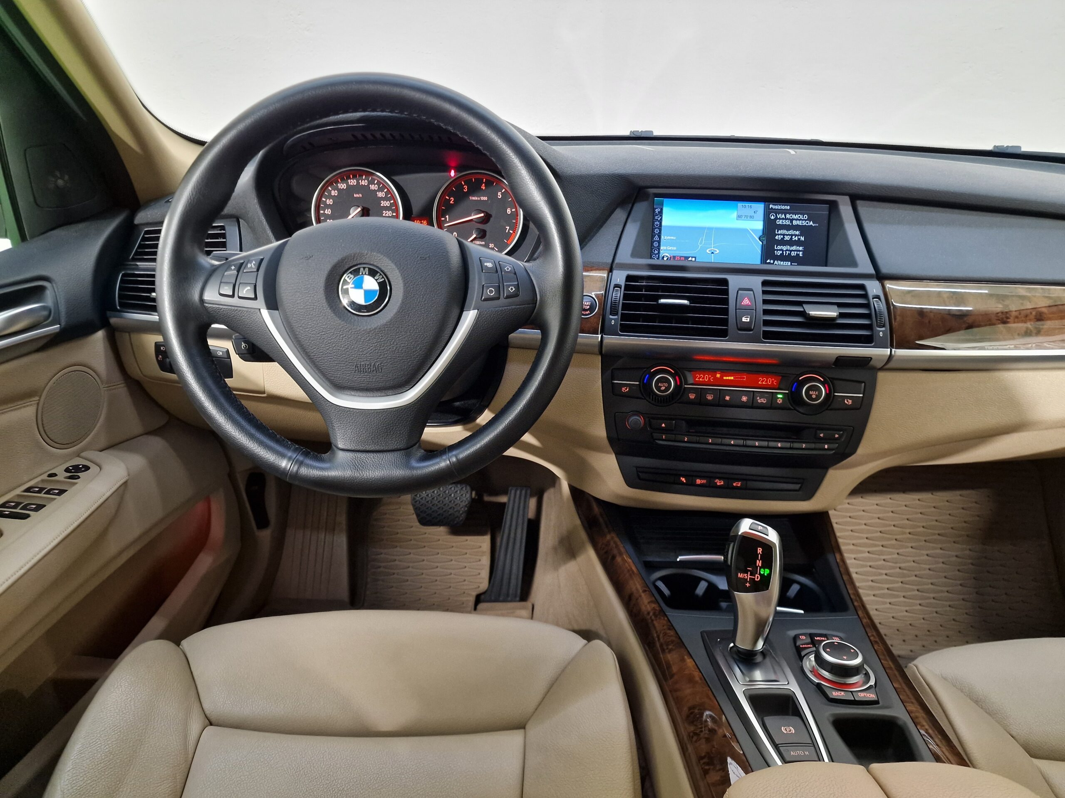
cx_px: 532
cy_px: 399
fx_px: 708
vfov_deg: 58.9
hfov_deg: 73.9
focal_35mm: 23
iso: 400
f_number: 1.8
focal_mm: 6.4
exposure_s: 1/33
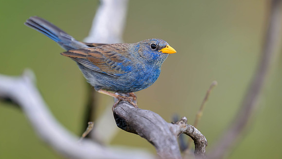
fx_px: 7058
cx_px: 132
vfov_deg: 1.3
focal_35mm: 944
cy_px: 59
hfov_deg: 2.3
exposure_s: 1/1000
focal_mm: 560
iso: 900
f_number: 4
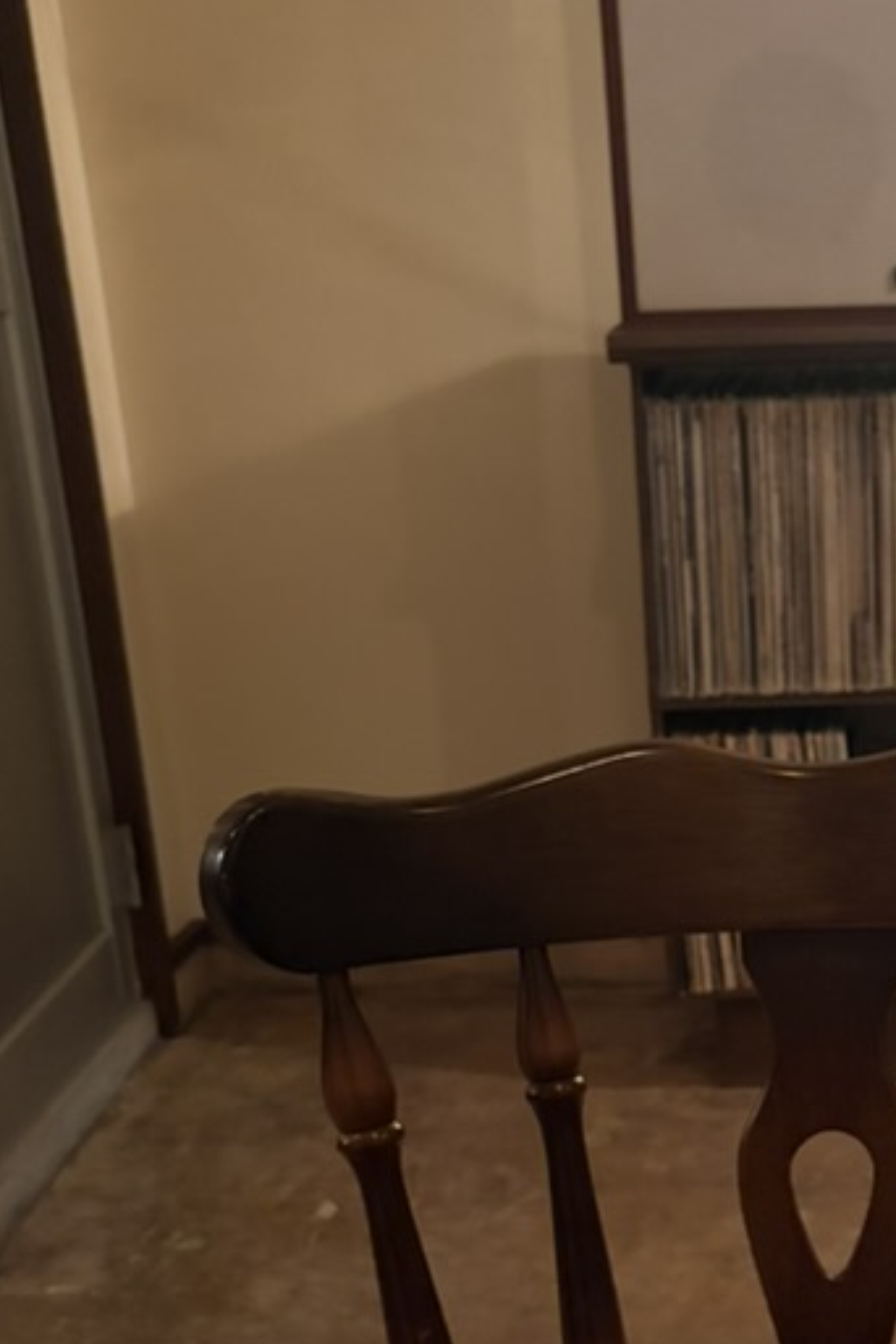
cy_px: 938
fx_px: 2016
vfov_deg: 36.3
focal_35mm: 54
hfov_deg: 24.0
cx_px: 888
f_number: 1.6
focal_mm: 5.96
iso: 1000
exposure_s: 1/30
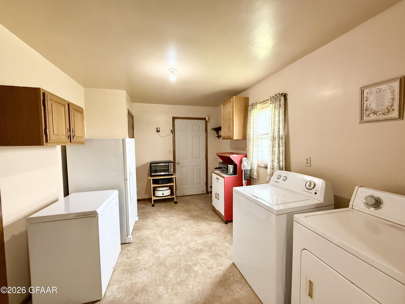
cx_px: 202
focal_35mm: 14
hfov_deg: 102.1
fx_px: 164
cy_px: 152
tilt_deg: -3.5
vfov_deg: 85.7
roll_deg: +0.0
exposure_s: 1/120
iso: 640
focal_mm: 2.22
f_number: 2.2
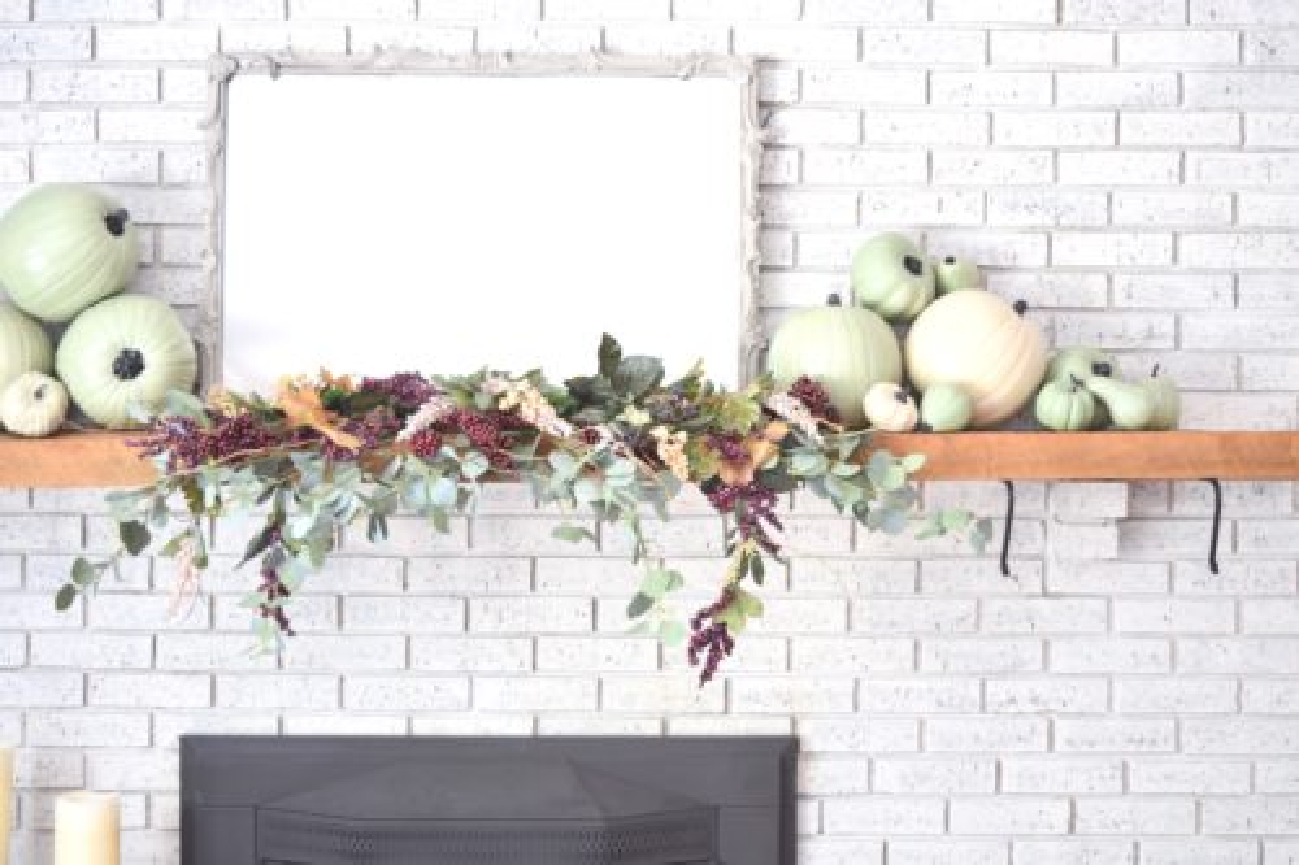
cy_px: 432
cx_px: 650
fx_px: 1840
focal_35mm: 51
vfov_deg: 26.5
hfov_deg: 38.9
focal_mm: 34
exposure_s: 3
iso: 100
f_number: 4.5
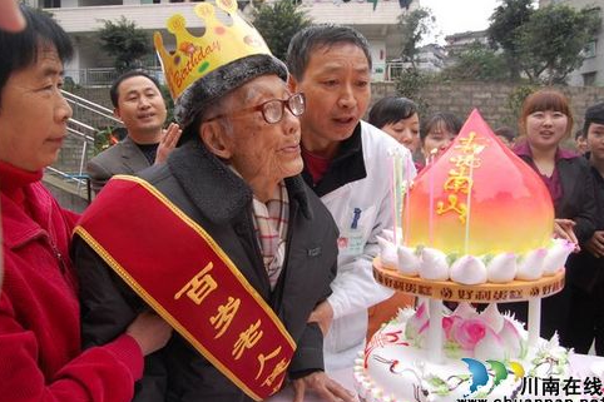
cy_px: 205
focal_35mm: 28
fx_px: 470
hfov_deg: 65.5
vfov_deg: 46.4
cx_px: 306
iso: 800
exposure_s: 1/200
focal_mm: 18
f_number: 7.1
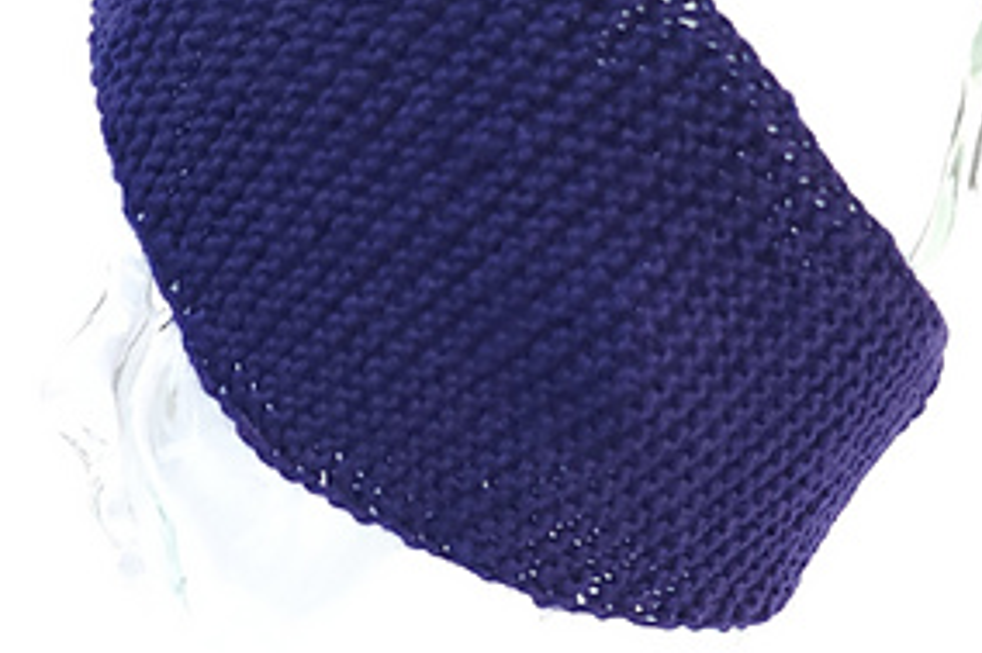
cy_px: 435
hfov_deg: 36.8
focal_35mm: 54
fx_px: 1472
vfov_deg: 24.9
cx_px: 418
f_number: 1.8
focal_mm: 6.4
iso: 250
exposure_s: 1/750
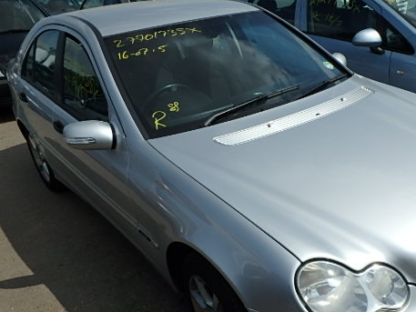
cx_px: 263
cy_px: 211
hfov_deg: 52.0
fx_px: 421
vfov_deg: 40.2
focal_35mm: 35
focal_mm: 4.5
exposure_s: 1/800
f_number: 6.8
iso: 125
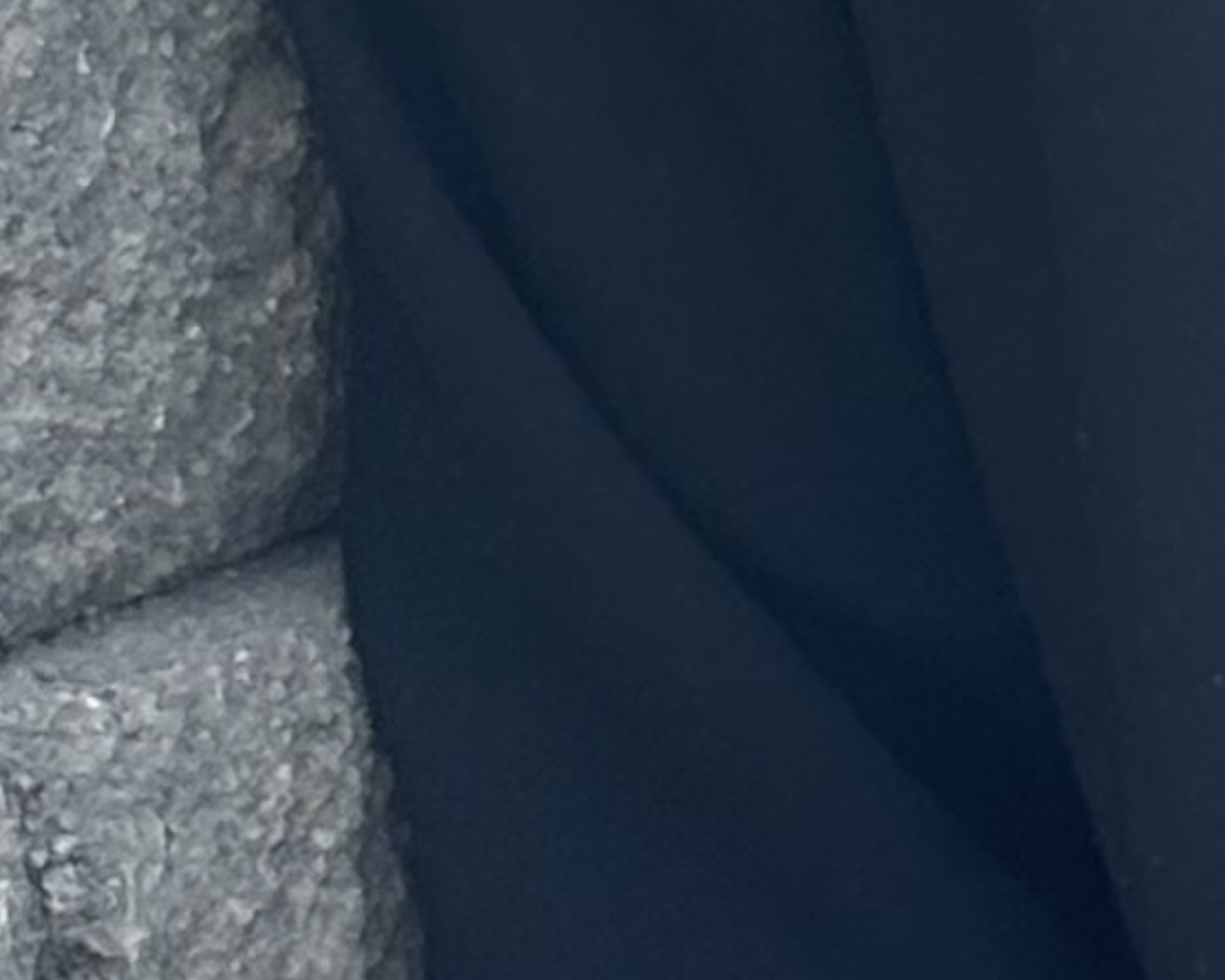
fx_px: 13378
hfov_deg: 5.2
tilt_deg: -5.1
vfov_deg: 4.1
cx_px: 1898
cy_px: -945
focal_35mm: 369
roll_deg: -1.1
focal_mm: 5.96
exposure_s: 1/918
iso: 32
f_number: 1.6
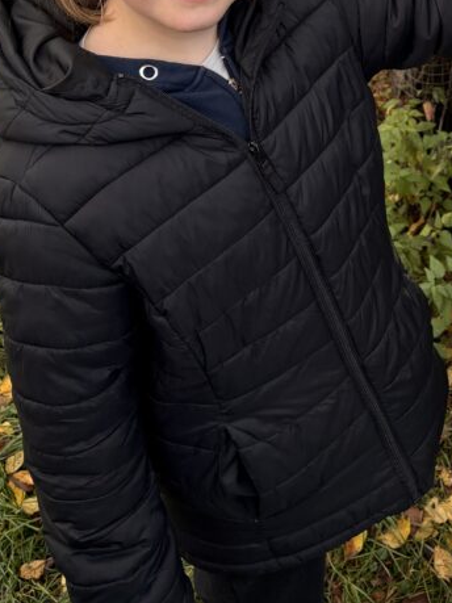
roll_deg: +0.1
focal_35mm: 58
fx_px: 1010
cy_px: -28
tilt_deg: -23.8
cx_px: 402
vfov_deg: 30.4
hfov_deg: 24.5
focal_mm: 5.96
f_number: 1.6
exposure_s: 1/390
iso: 50
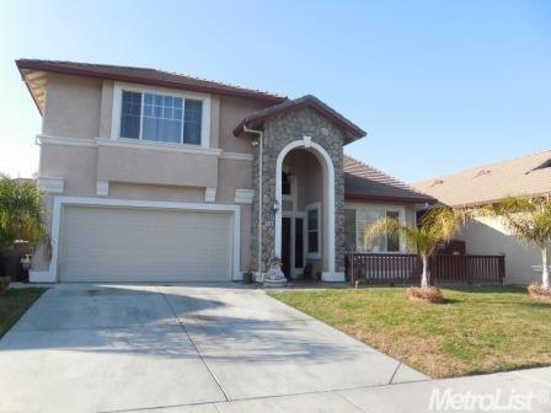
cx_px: 276
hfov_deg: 67.3
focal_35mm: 26
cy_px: 206
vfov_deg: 53.1
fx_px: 414
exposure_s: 1/500
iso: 125
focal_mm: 4.6
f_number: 3.5
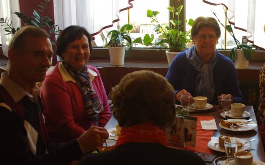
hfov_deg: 32.0
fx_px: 455
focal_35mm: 63
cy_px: 75
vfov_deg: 20.6
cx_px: 193
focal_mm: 28
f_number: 5.6
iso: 800
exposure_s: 1/60
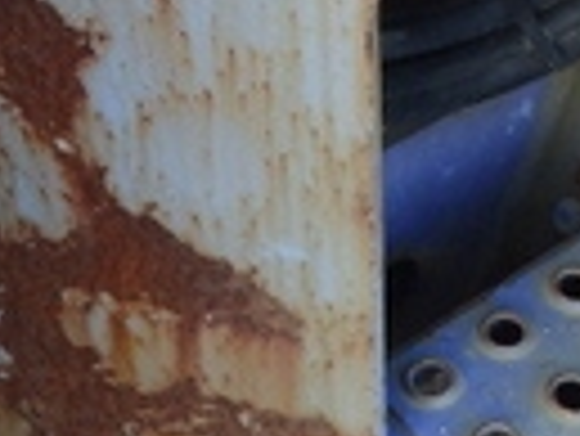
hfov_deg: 18.9
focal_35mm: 104
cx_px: 324
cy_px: -85
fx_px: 1744
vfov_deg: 13.8
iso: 160
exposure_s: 1/45
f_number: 3.5
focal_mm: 5
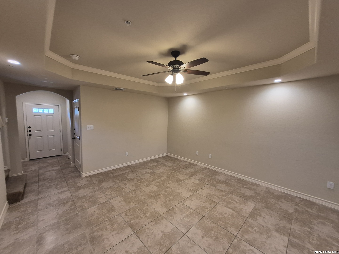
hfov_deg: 106.2
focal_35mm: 13
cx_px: 170
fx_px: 127
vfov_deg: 89.9
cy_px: 127
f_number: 2.2
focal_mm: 1.74
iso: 250
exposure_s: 1/60
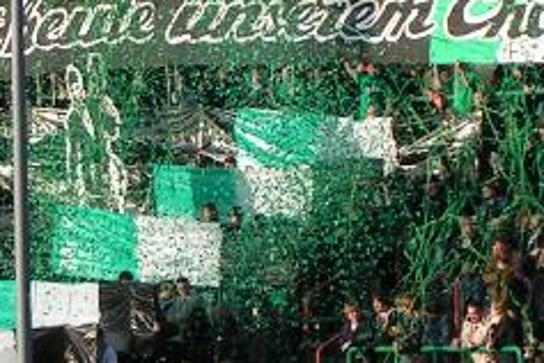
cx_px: -140
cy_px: 87
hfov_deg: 5.9
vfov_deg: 3.9
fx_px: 5258
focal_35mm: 348
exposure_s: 1/250
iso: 50
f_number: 5.6
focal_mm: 15.2
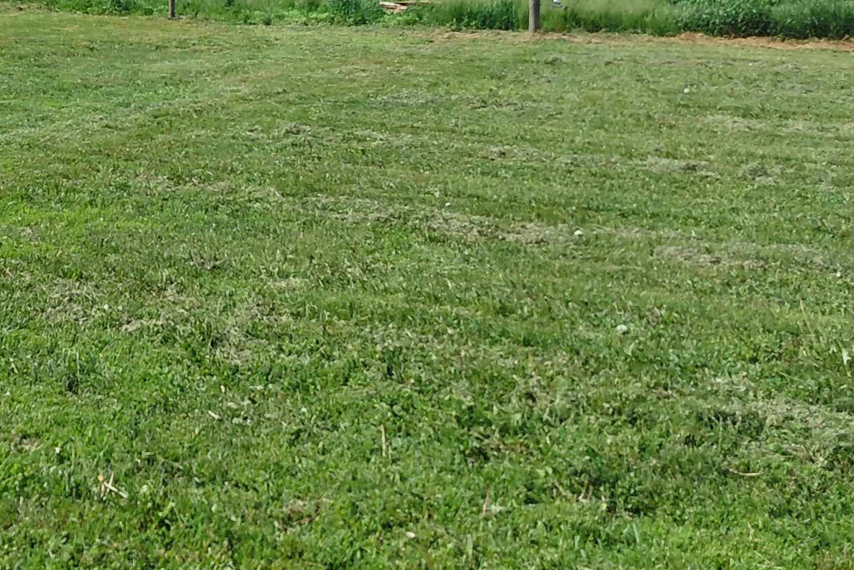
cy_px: 41
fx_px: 1352
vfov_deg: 23.1
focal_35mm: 57
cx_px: 130
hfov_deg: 33.7
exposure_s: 1/3060
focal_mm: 4.69
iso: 50
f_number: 1.8
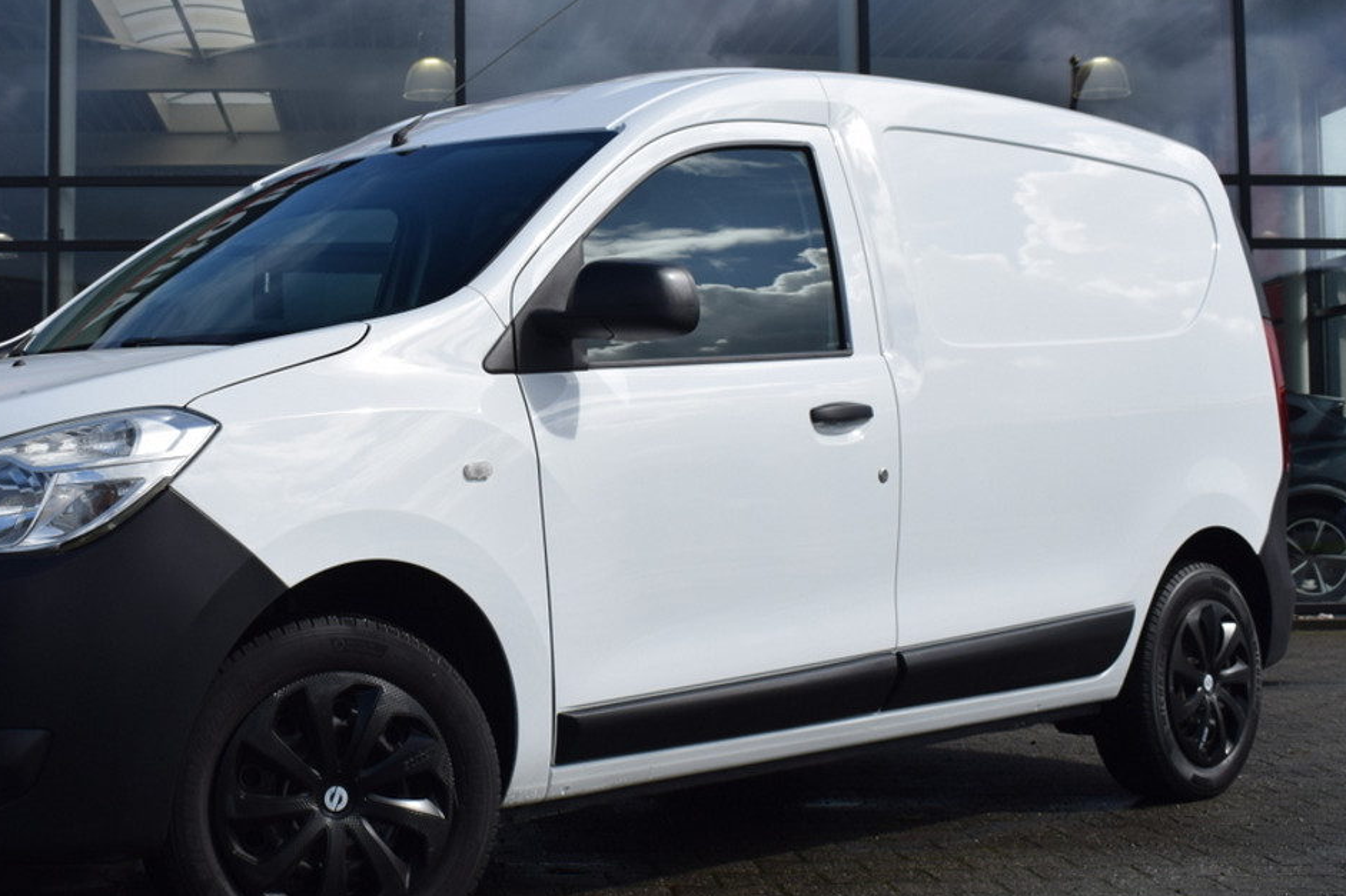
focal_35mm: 58
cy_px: 355
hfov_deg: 34.0
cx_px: 390
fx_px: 2168
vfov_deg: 23.3
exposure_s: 1/400
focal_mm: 26
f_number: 10
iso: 200
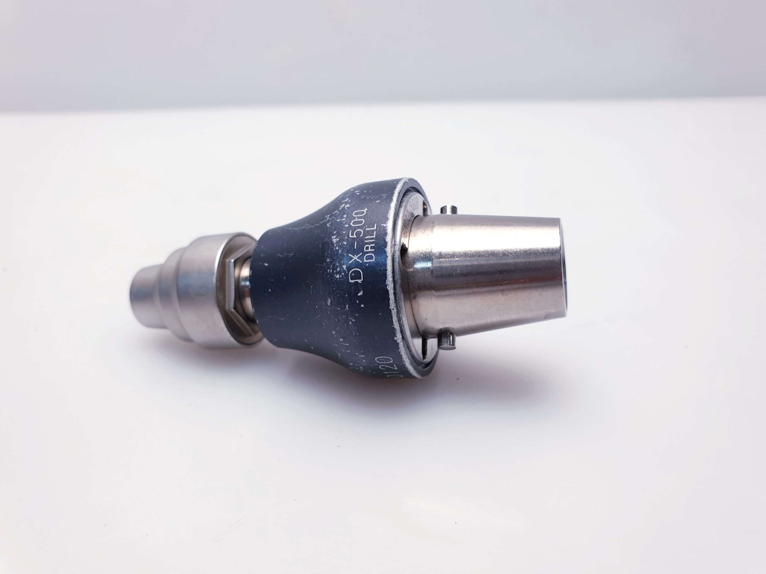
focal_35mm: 26
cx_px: 383
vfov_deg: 53.1
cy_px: 287
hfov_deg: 67.3
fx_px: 575
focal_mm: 4.3
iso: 80
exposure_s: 1/100
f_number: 2.4
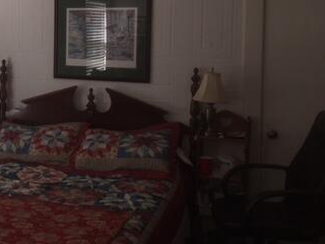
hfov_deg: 31.2
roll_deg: -0.7
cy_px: 65
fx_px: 545
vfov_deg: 25.0
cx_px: 13
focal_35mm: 58
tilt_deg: -2.9
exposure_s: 1/59
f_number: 2.2
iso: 25
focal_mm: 4.15
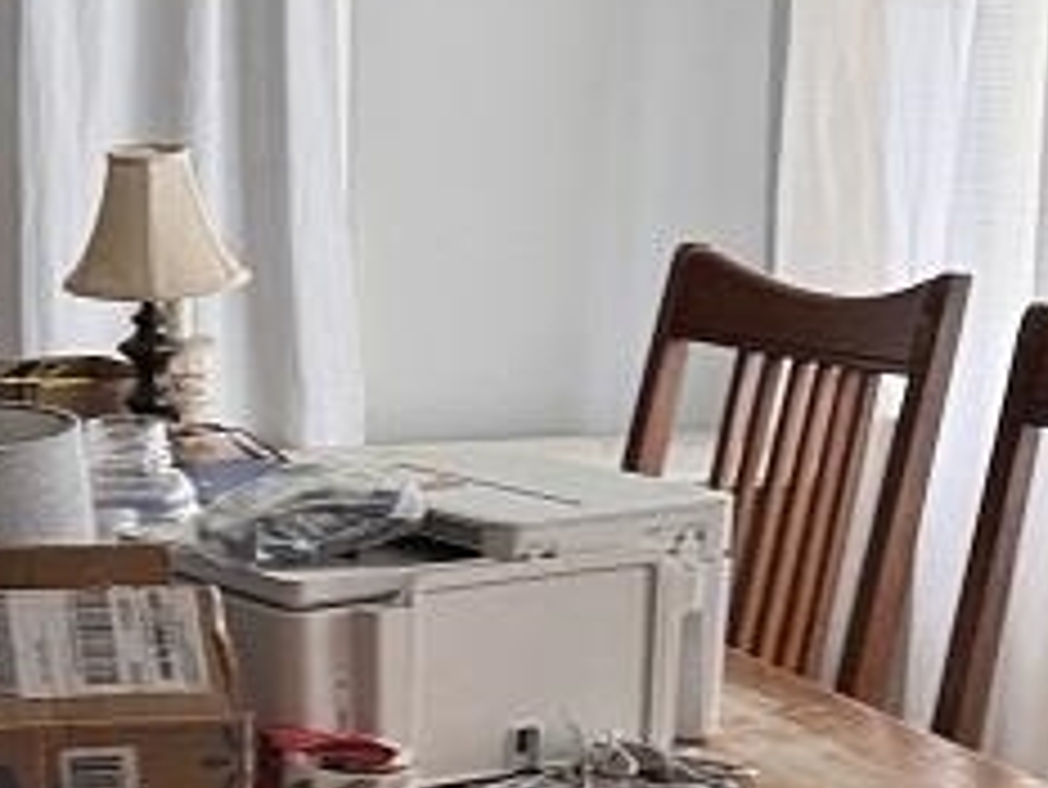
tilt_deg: -4.0
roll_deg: +1.4
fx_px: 3059
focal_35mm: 101
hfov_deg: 18.4
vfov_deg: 14.6
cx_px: -202
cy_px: 295
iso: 320
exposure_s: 1/120
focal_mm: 6.76
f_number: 1.78
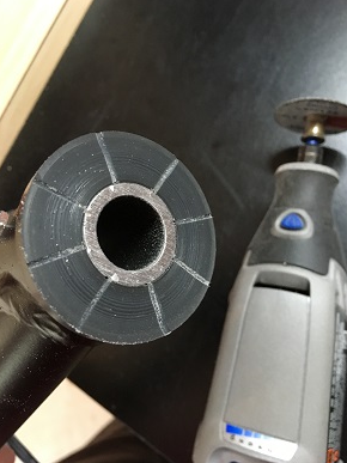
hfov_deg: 46.8
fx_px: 401
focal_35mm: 30
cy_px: 225
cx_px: 174
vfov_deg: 60.0
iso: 200
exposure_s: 1/15
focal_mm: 4.15
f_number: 2.2
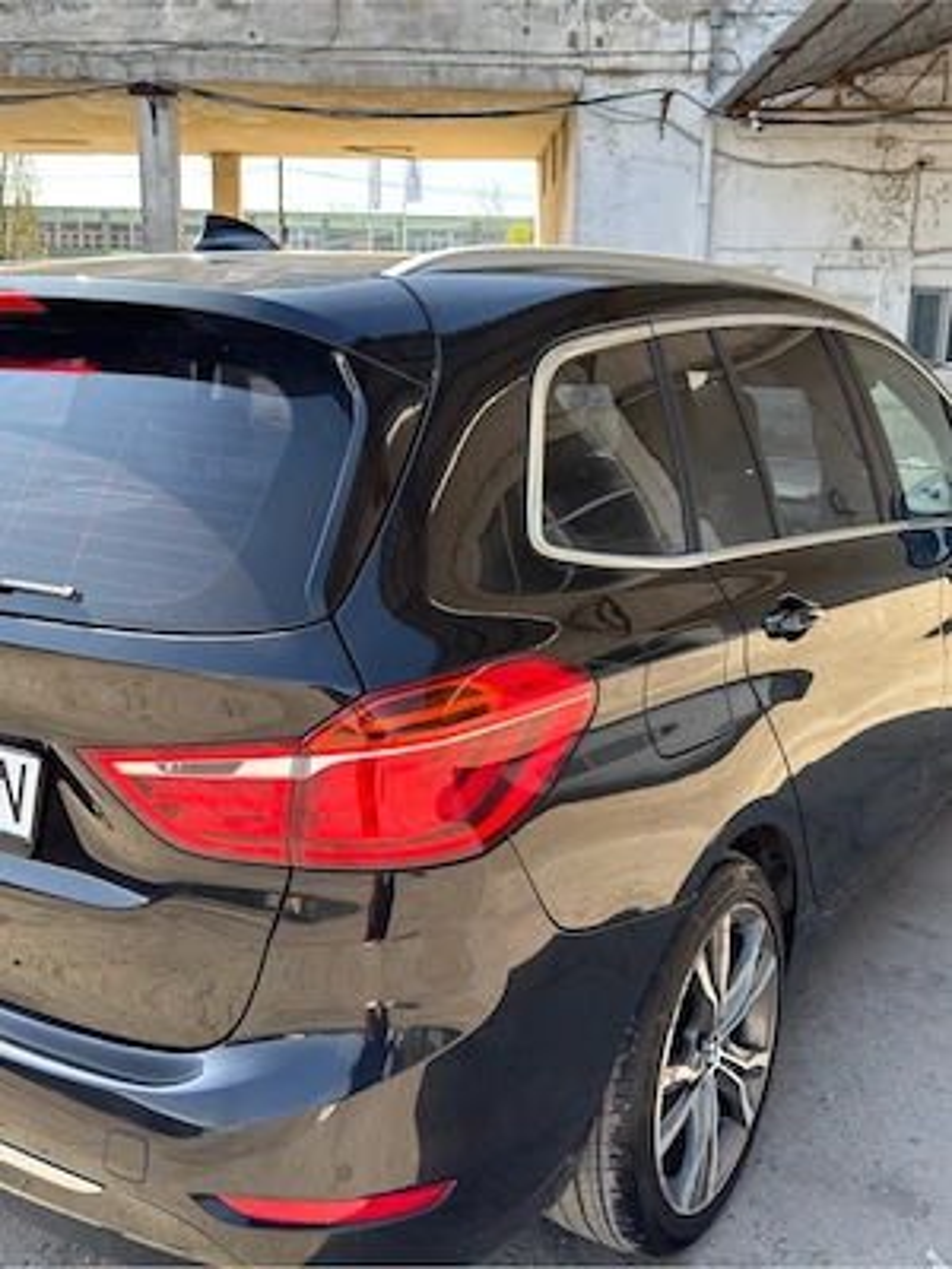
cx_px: 476
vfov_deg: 52.6
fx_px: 1283
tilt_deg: -12.5
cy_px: 634
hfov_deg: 40.7
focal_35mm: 35
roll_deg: +0.0
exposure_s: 1/915
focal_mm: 6.76
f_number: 1.78
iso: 100
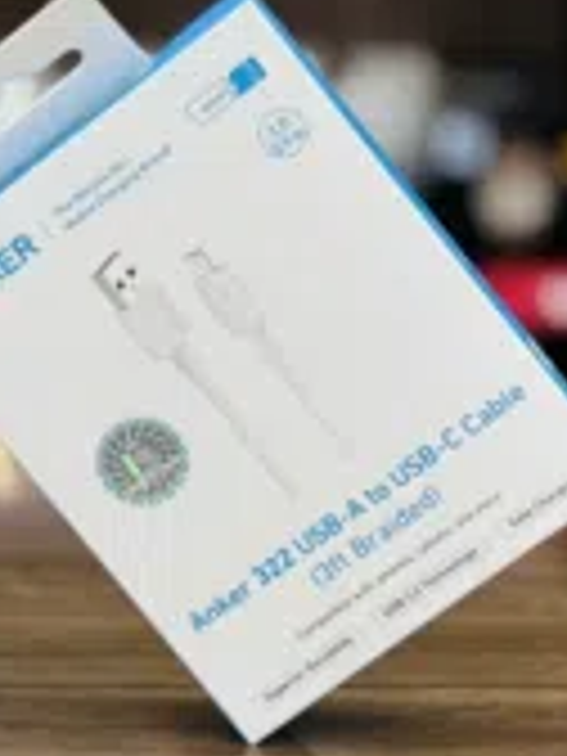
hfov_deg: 11.8
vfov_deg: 15.9
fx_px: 2708
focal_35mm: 124
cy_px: 274
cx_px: -14
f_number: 1.6
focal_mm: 5.96
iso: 32
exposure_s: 1/100
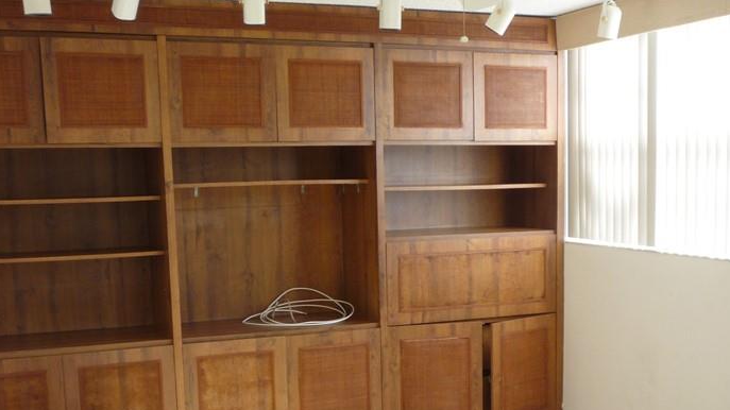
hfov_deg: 39.7
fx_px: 1006
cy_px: 339
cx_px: 438
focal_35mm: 52
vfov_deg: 22.7
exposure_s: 1/30
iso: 100
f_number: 3.3
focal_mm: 5.2
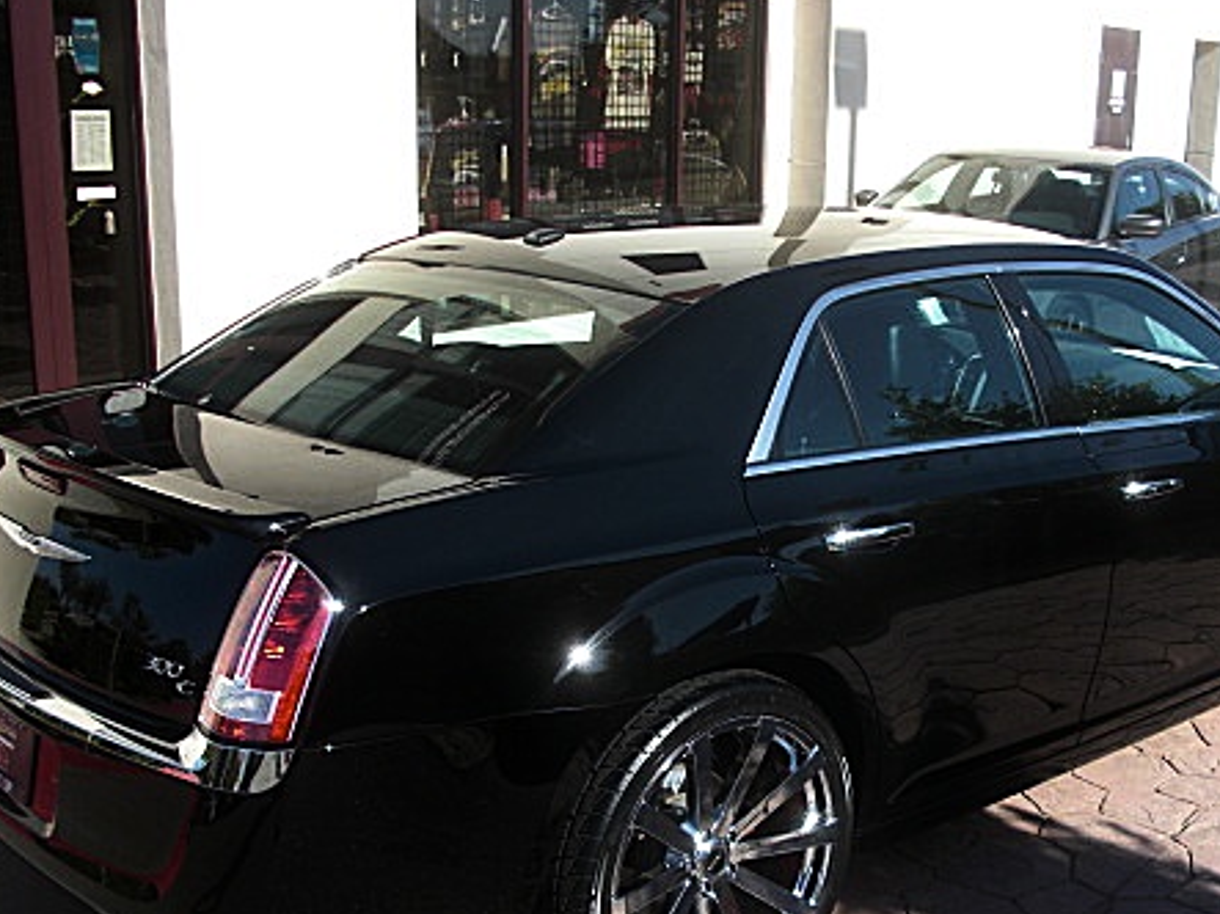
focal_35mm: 52
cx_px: 730
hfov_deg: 36.7
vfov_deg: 27.8
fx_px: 1832
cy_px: 625
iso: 50
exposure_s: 1/400
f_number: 2.8
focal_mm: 6.3
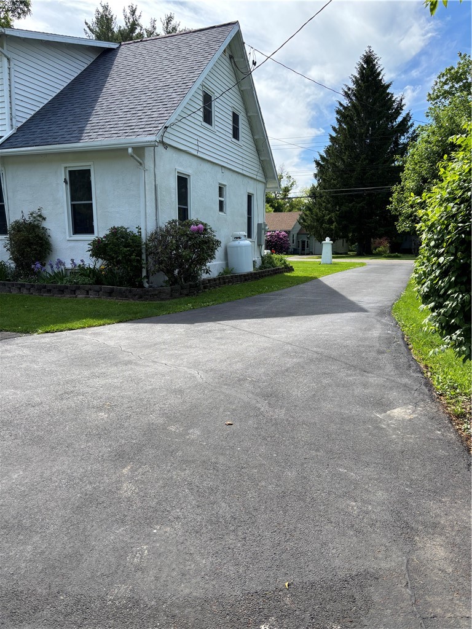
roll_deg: +0.1
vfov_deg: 67.3
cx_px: 236
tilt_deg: -8.1
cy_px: 314
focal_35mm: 26
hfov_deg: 53.1
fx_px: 473
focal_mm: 5.96
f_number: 1.6
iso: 50
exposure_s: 1/1437
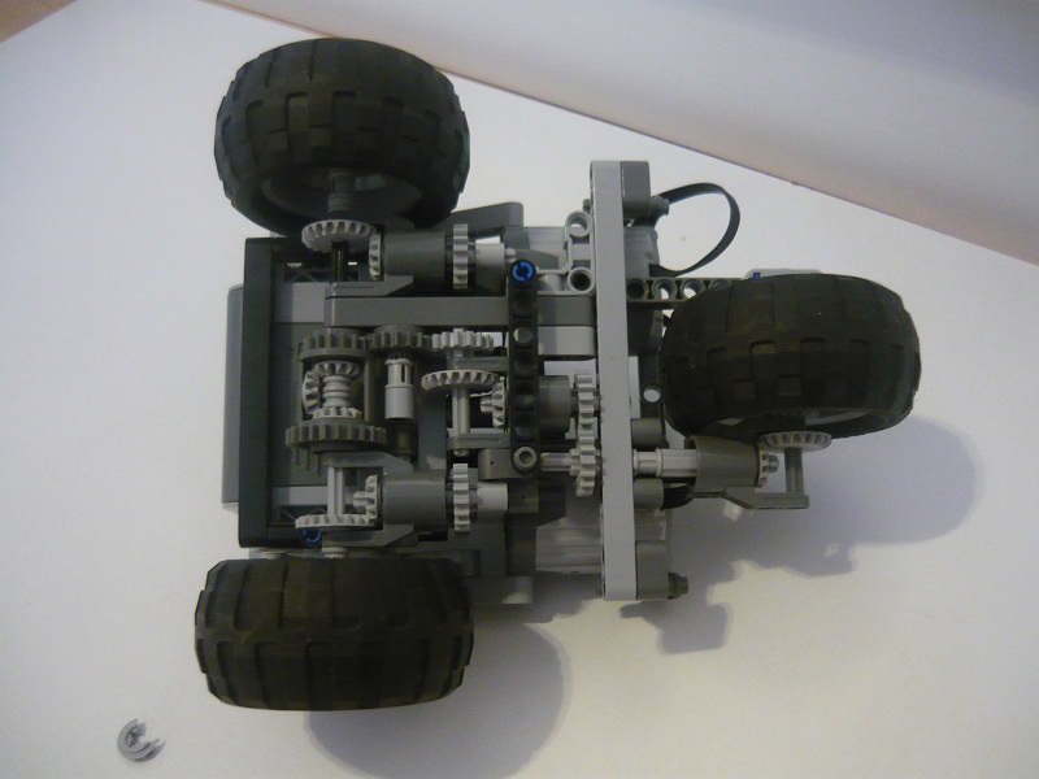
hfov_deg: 55.4
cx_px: 520
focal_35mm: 33
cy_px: 390
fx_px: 990
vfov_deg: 42.9
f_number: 2.8
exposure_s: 1/10
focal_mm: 5.5
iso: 400
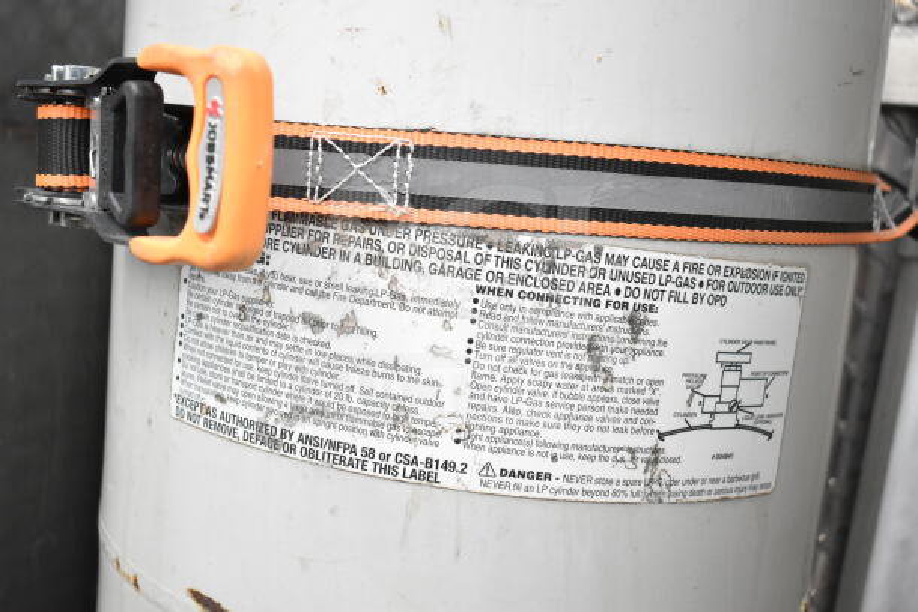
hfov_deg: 53.1
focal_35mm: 36
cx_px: 459
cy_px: 306
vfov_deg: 36.9
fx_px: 918
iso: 2200
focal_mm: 24
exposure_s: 1/4000
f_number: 4
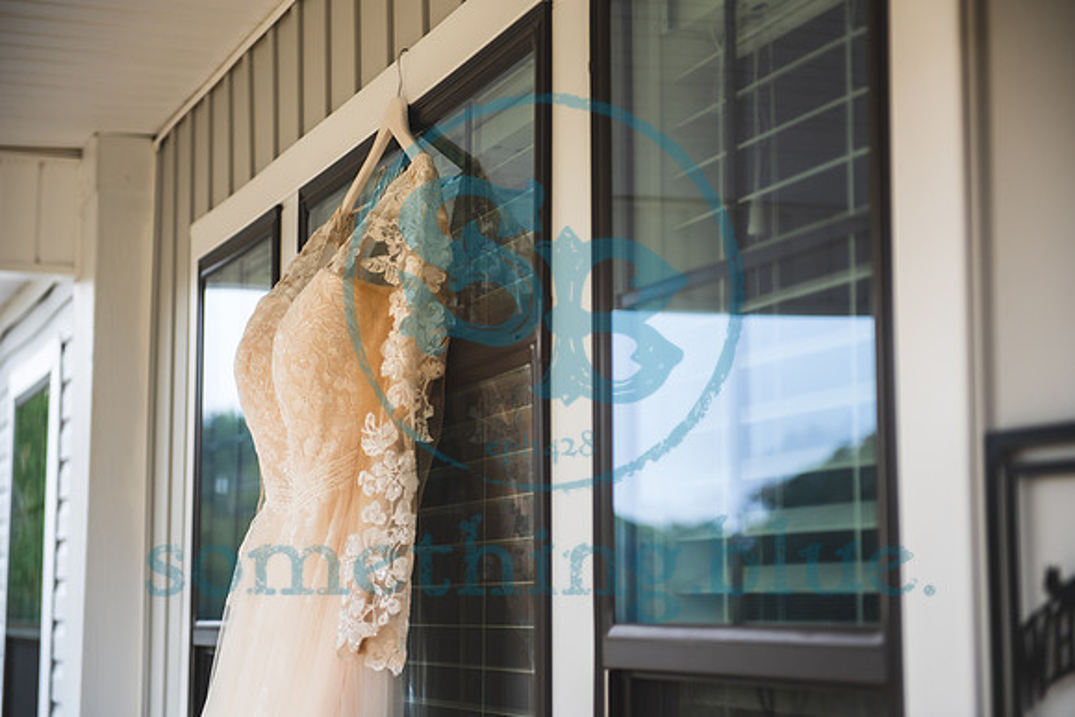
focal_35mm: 72
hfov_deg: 28.0
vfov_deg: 18.9
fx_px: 2154
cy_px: 358
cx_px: 547
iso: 400
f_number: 2.8
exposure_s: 1/400
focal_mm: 70
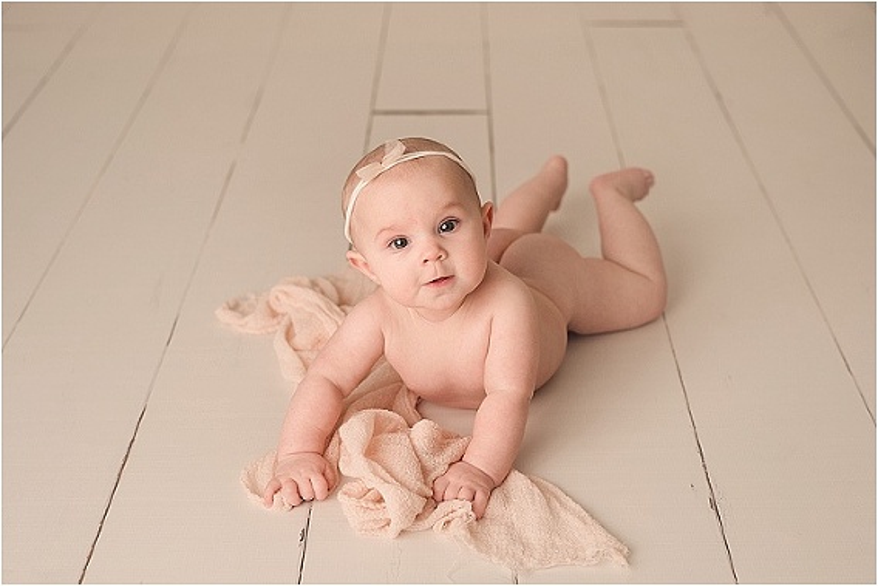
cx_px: 439
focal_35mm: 50
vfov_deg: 27.0
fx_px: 1220
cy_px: 293
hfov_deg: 39.6
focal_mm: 50
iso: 160
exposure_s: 1/160
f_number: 2.8
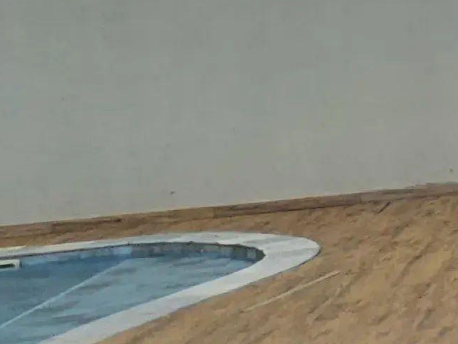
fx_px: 1059
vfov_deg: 18.0
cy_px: 4
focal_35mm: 80
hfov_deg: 12.4
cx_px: 1299
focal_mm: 2.2
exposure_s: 1/1081
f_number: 2.2
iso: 50
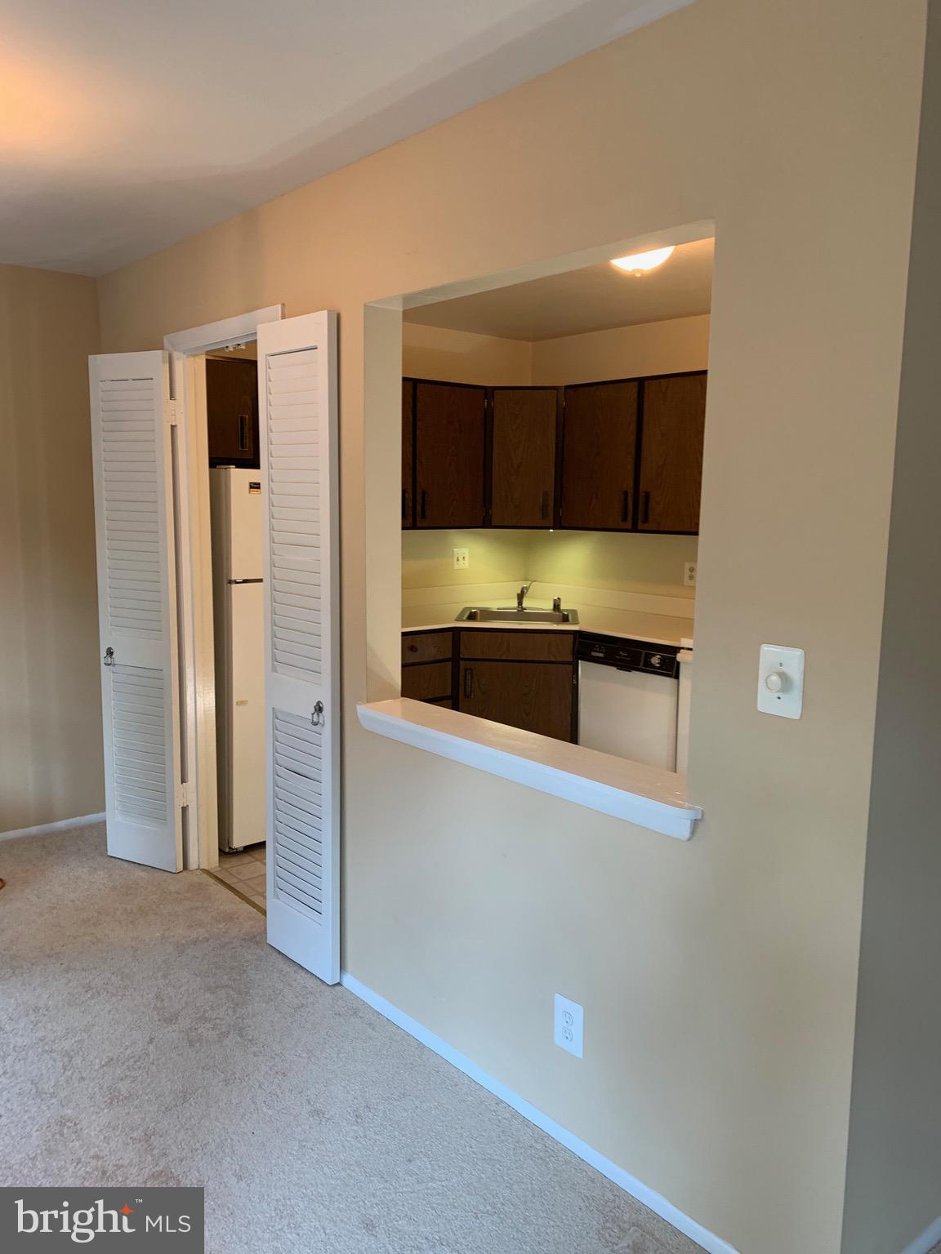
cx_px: 470
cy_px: 627
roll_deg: -0.1
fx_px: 942
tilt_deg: -7.1
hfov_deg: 53.1
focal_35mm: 26
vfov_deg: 67.3
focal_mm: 4.25
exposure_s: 1/60
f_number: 1.8
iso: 80
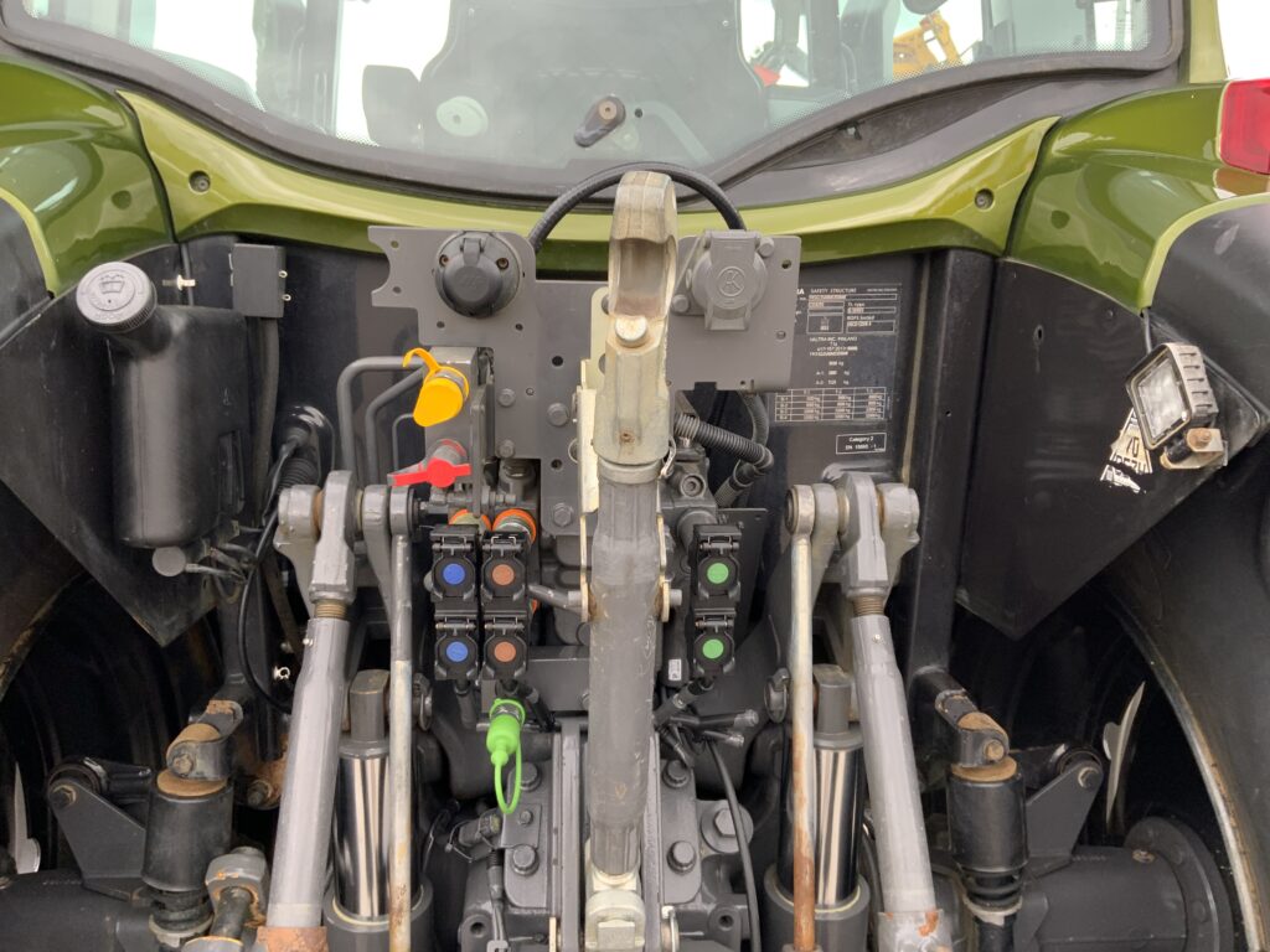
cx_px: 635
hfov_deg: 61.7
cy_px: 476
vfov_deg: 48.2
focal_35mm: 29
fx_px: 1064
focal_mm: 3
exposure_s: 1/122
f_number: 1.8
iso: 50
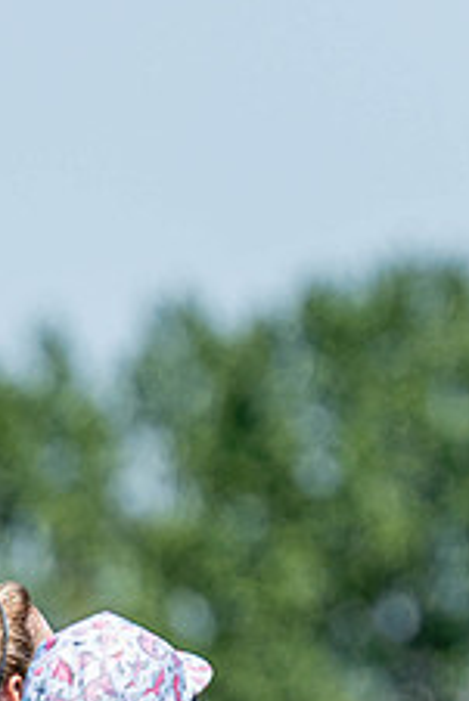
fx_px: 23588
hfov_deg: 1.1
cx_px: 880
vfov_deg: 1.7
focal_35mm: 1209
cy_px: 180
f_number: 3.2
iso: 100
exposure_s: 1/1600
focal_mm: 200
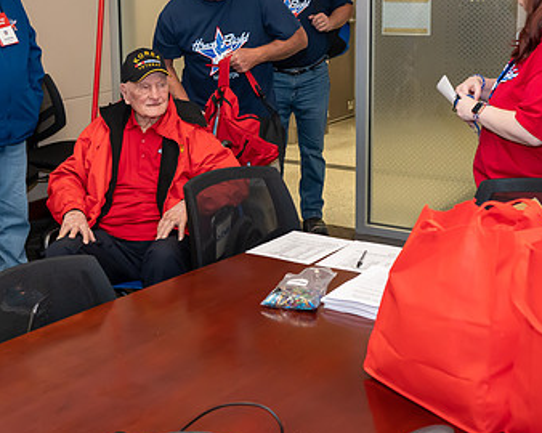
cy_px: 136
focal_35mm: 58
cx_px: 143
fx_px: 930
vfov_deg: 26.0
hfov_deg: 32.0
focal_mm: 36
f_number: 5
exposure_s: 1/160
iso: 7200
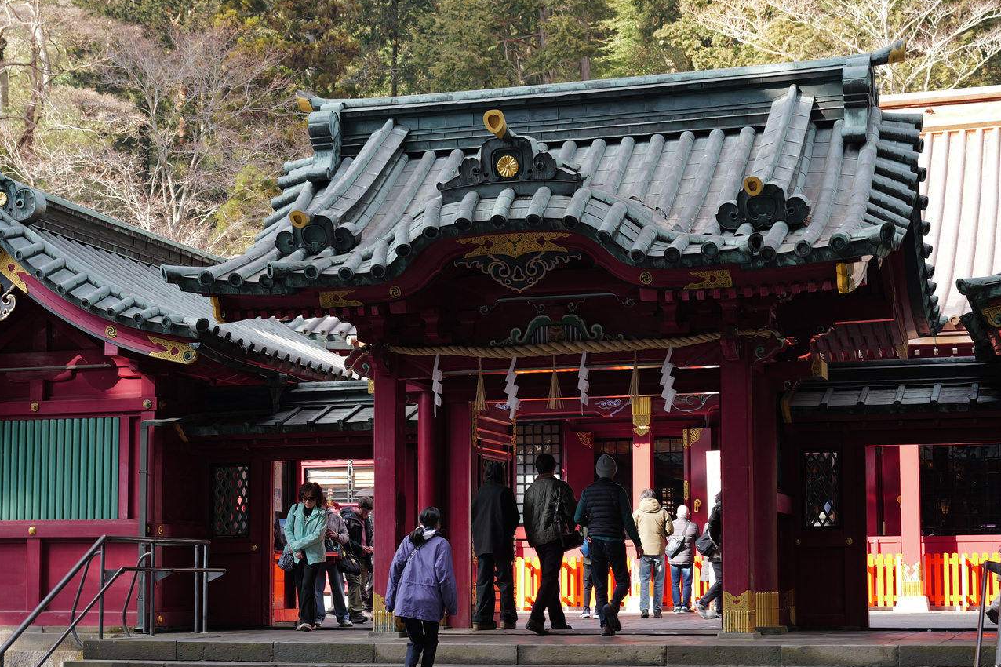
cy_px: 413
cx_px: 519
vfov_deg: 19.7
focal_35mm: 69
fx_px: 1918
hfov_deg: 29.2
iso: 100
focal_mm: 43
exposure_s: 1/100
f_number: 3.5
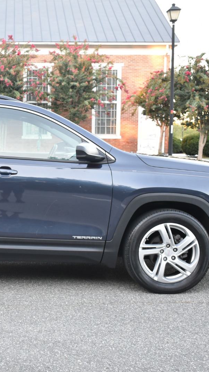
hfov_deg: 21.2
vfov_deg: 38.0
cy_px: 186
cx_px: 0
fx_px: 540
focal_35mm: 55
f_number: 4
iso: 800
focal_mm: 23
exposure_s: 1/60
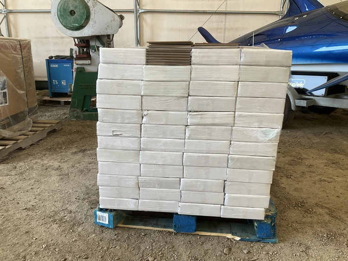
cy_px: 130
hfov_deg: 61.6
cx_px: 174
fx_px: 292
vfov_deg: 48.3
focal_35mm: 29
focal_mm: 3
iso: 20
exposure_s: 1/133
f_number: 1.8
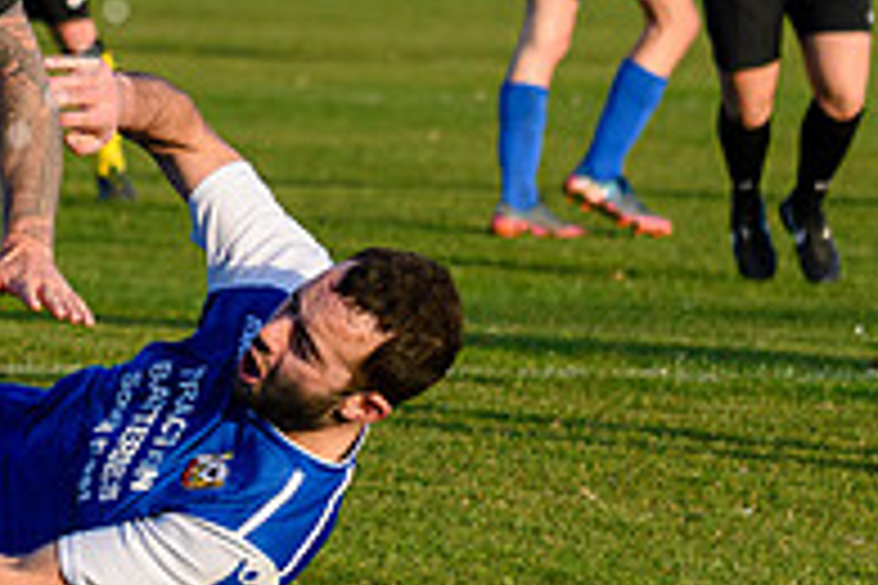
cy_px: -156
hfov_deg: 4.3
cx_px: -388
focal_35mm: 478
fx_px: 11657
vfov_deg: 2.9
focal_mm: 92
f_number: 4
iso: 500
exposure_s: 1/2000
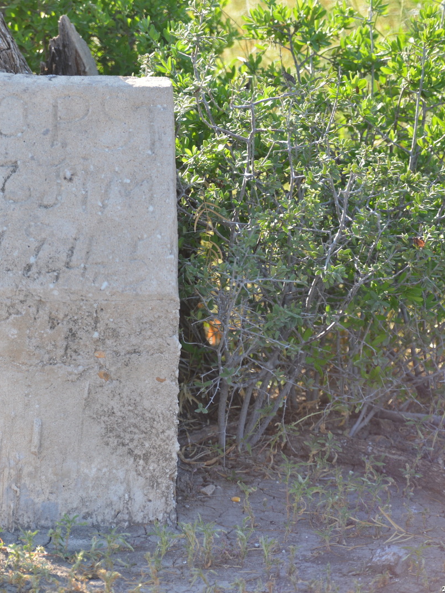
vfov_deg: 6.5
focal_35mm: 304
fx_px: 5212
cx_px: 54
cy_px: 296
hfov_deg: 4.9
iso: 400
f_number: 6.3
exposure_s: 1/250
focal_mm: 210
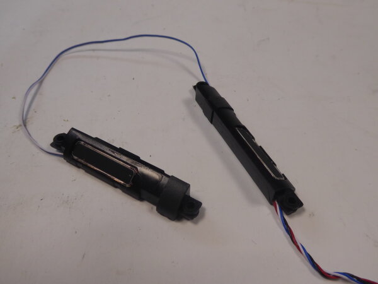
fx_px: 317
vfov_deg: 48.2
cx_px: 189
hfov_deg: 61.7
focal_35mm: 29
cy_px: 142
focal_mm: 5
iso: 160
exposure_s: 1/60
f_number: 3.5
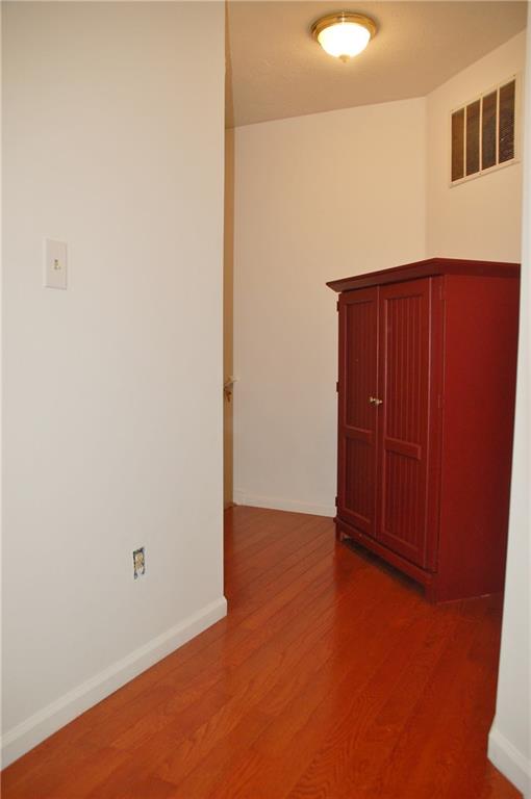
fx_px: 666
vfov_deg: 62.0
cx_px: 266
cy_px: 400
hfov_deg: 43.5
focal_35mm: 30
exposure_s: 1/60
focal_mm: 20
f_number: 3.5
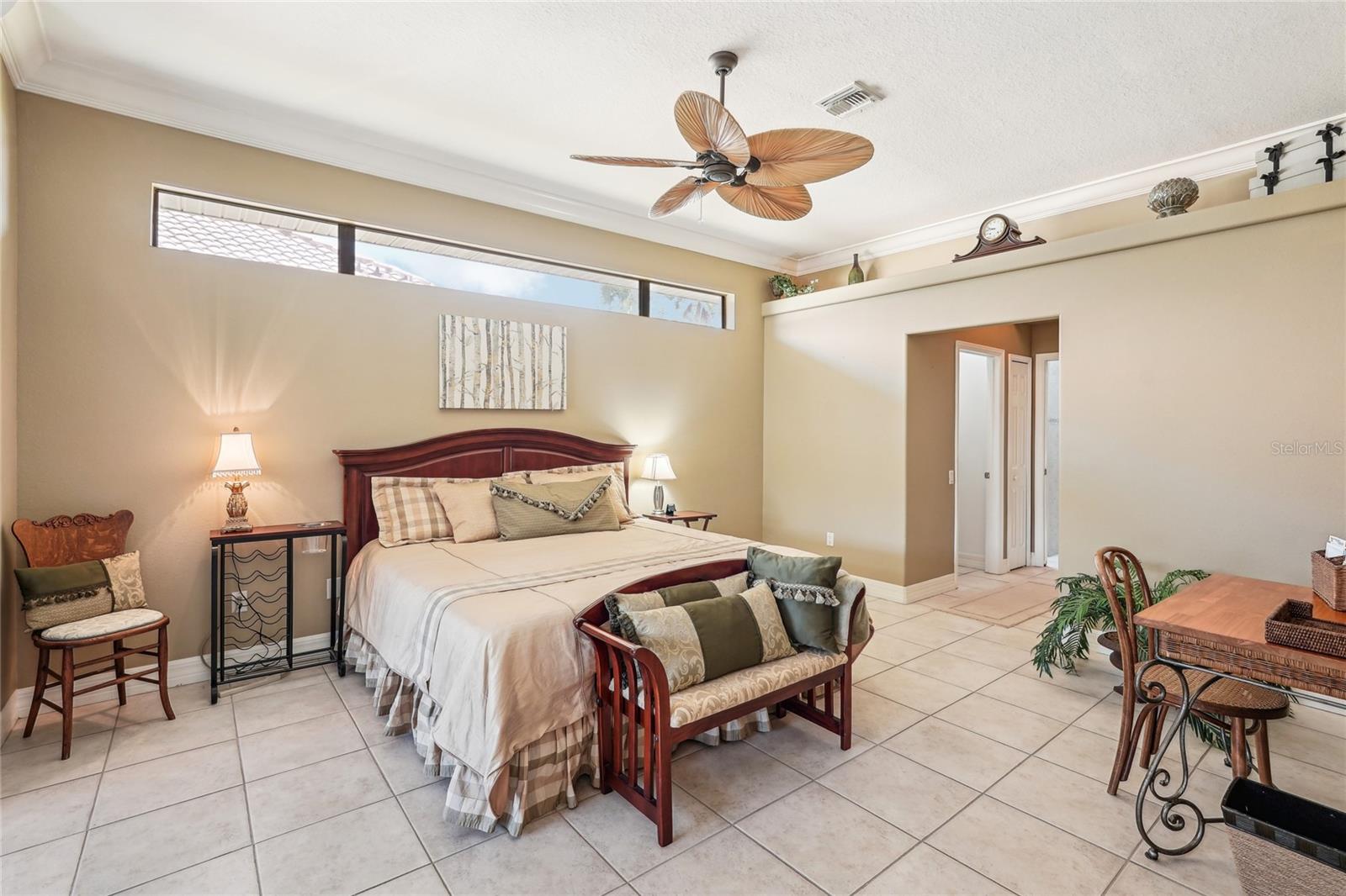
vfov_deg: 73.7
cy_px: 448
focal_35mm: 16
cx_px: 673
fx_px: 598
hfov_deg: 96.7
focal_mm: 16
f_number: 8
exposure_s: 1/6
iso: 400
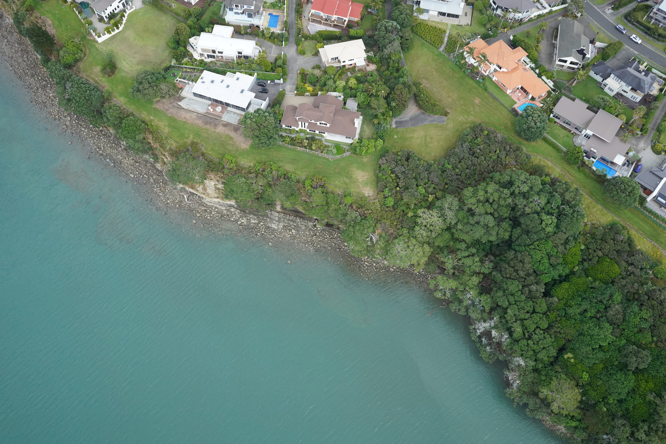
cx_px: 333
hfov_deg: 65.5
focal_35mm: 28
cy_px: 222
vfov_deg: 46.4
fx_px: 518
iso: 2000
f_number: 5.6
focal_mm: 28
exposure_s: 1/2000
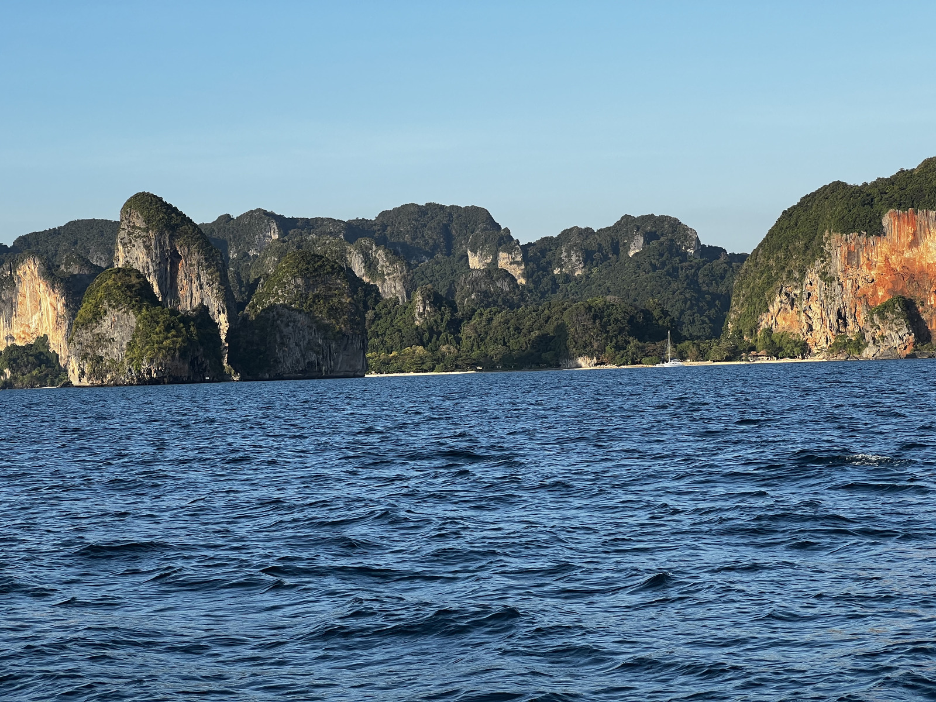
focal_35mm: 77
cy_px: 351
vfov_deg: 19.1
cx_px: 468
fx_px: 2082
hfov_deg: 25.3
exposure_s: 1/419
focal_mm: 9
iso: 32
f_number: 2.8
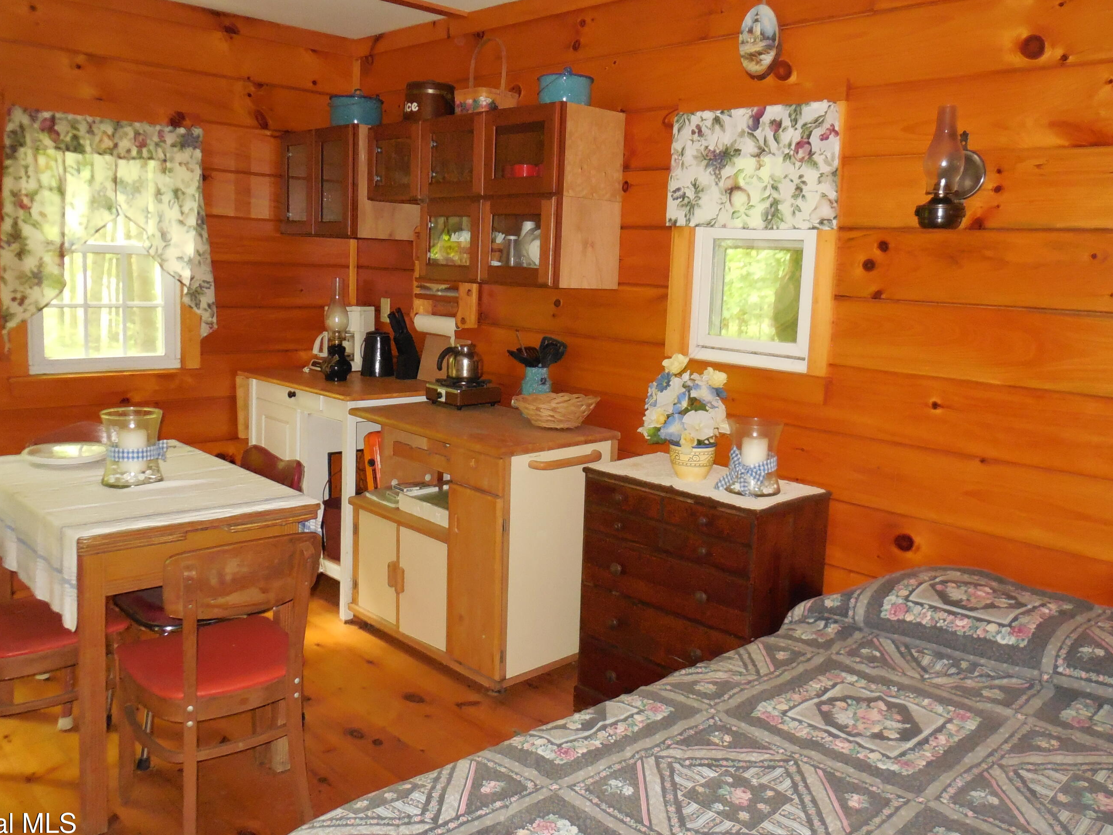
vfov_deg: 48.2
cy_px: 383
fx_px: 933
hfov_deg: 61.6
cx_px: 579
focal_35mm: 29
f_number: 3.1
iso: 720
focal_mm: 4.5
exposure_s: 1/25
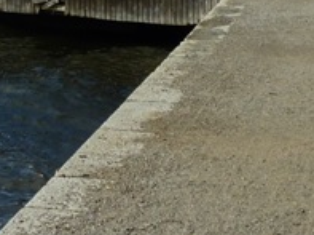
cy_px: -122
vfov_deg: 10.9
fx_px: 1177
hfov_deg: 14.4
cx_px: -121
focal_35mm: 130
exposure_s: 1/500
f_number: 5.6
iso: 80
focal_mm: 5.7
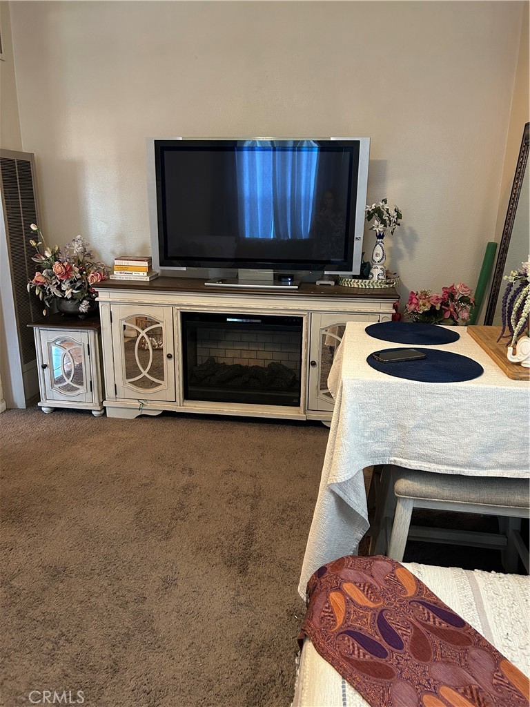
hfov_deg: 53.1
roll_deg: -0.6
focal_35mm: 26
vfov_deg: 67.3
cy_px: 354
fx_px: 531
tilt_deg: -16.1
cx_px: 265
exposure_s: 1/40
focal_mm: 5.7
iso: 400
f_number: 1.5
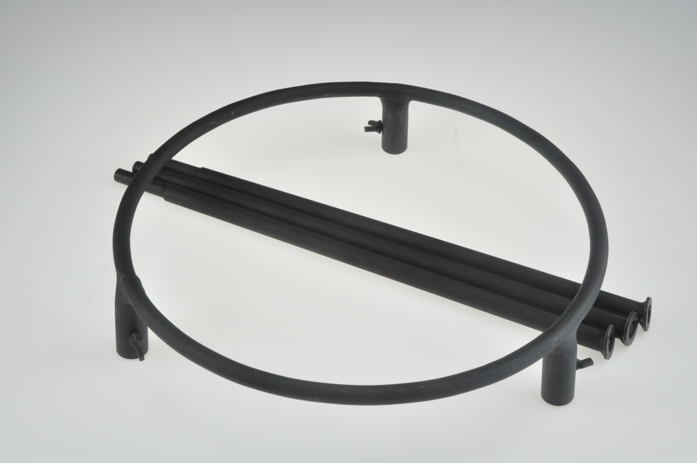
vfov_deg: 22.6
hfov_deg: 33.4
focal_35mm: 60
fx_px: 1160
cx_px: 348
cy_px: 232
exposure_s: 1/50
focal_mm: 40
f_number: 20
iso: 1000
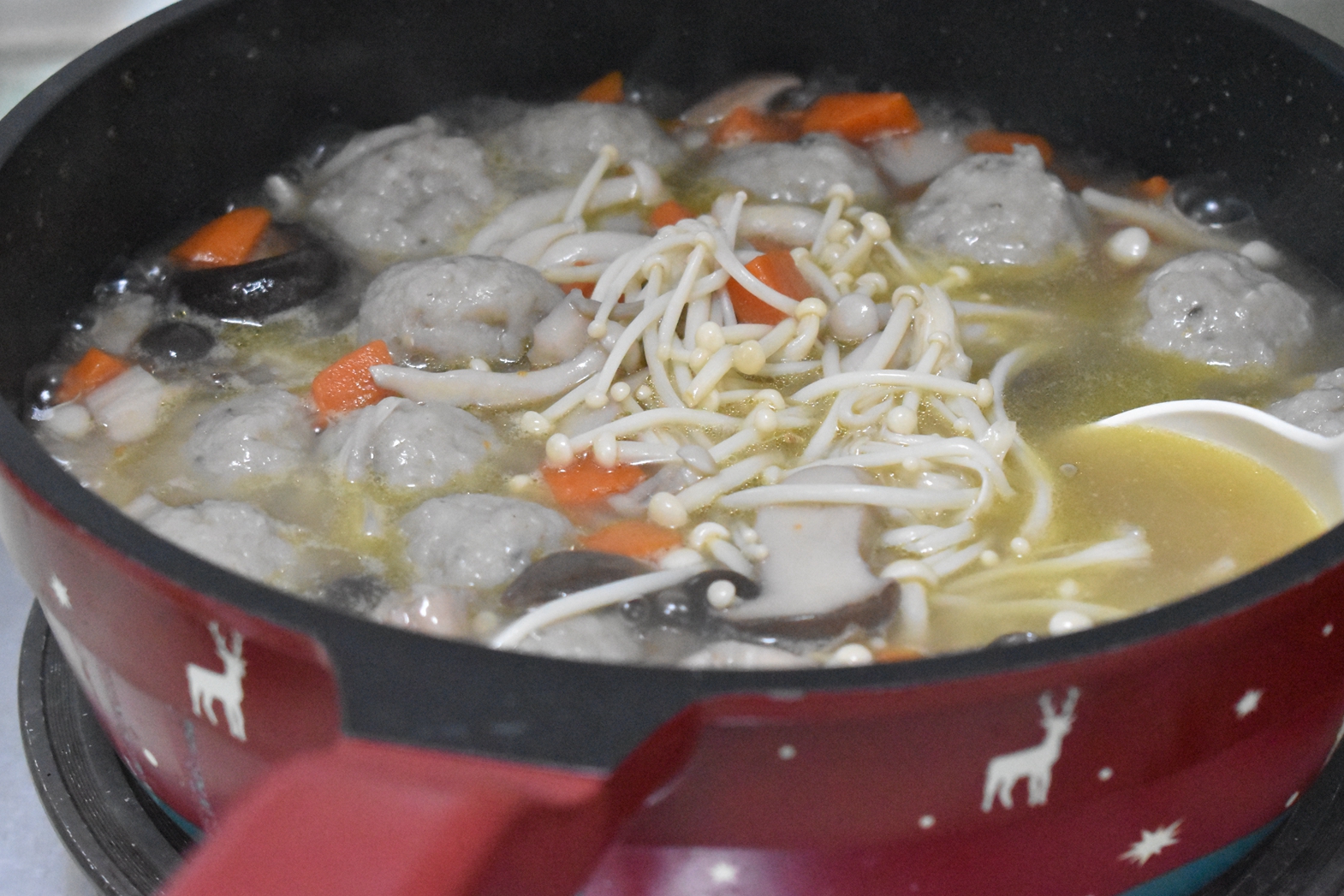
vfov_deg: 14.5
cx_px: 671
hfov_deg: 21.6
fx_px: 3531
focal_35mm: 95
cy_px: 389
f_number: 5.6
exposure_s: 1/100
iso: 10000
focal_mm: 55
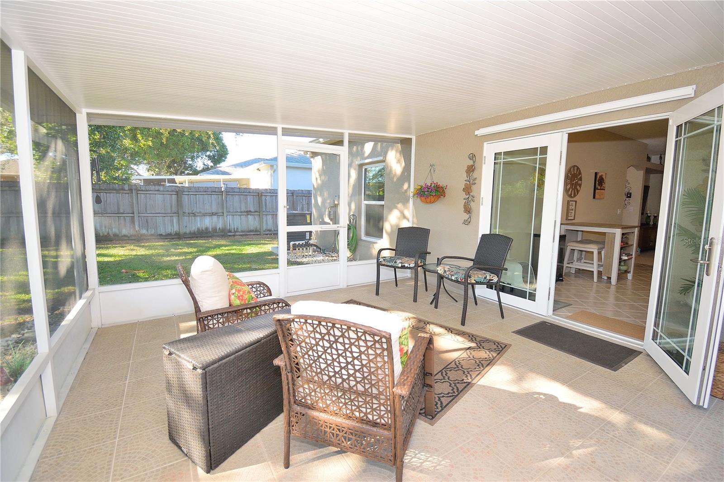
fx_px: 302
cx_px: 362
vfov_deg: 77.3
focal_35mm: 15
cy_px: 241
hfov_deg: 100.4
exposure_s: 1/200
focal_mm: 10
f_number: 4.5
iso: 400
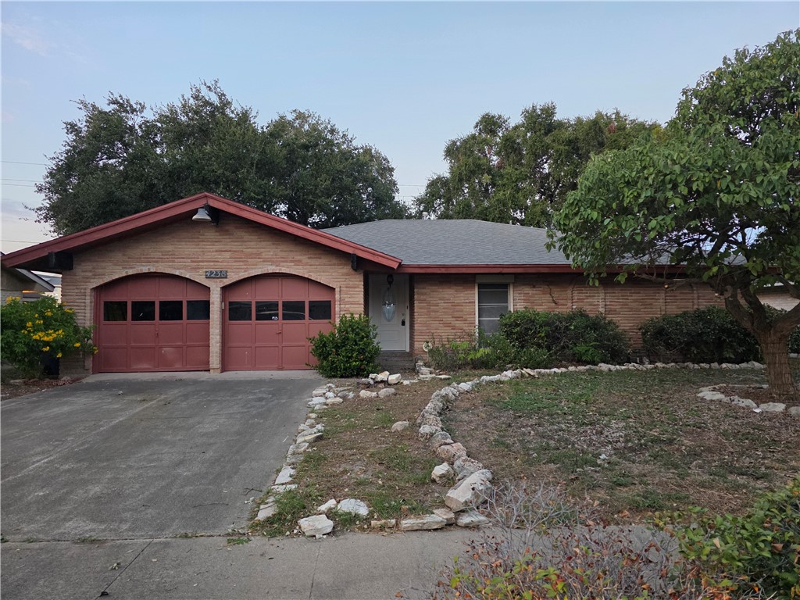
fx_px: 532
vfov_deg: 58.9
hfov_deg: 73.9
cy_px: 300
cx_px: 400
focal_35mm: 23
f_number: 1.7
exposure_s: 1/120
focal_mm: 6.3
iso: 400
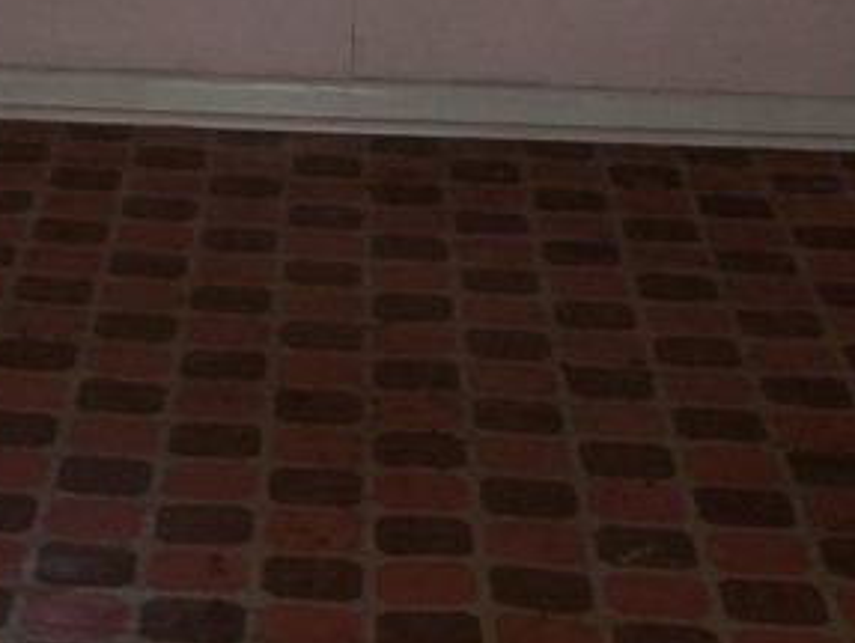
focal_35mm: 114
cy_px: 48
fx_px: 2819
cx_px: 3
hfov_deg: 16.9
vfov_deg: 12.9
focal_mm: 5.7
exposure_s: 1/30
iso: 64
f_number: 2.9
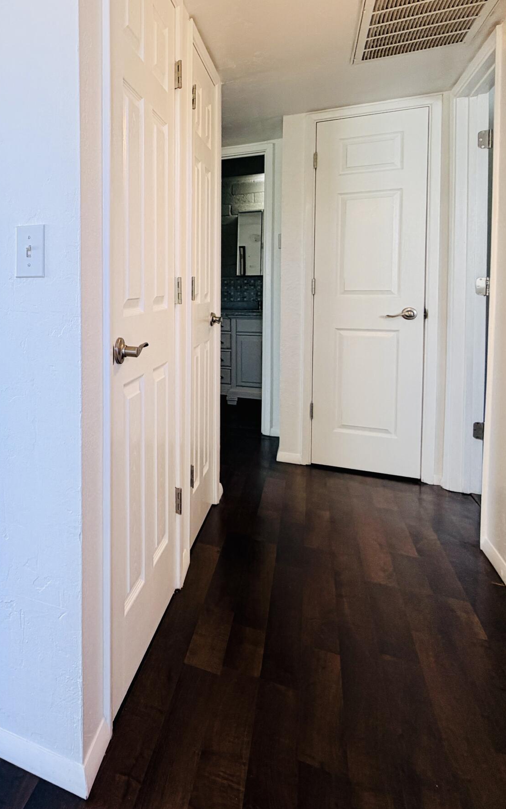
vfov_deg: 71.4
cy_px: 307
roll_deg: +0.2
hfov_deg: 40.7
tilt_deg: -1.7
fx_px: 552
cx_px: -37
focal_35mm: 25
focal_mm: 2.22
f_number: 2.2
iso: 50
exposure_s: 1/120
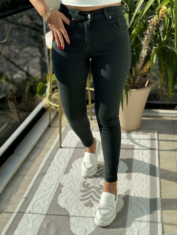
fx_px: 327
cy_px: 118
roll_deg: +2.4
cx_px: 88
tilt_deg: -42.1
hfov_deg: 30.3
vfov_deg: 39.7
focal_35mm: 48
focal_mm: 6.76
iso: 64
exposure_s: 1/1133
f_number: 1.78
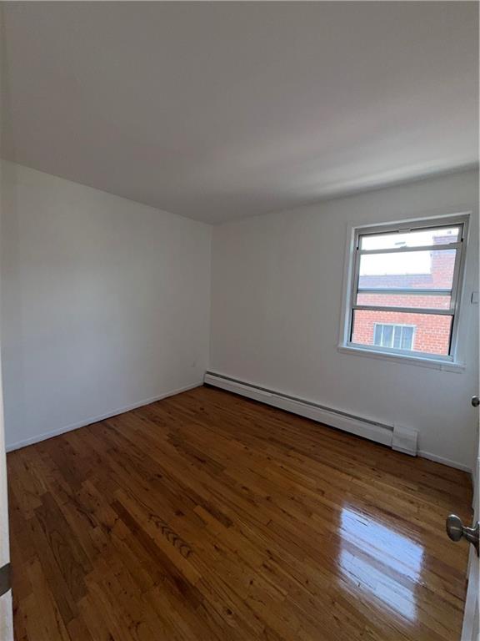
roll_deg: -1.9
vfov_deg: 102.1
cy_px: 320
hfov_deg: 85.7
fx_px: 259
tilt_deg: -4.6
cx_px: 240
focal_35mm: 14
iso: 40
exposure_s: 1/120
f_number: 2.2
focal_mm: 2.22
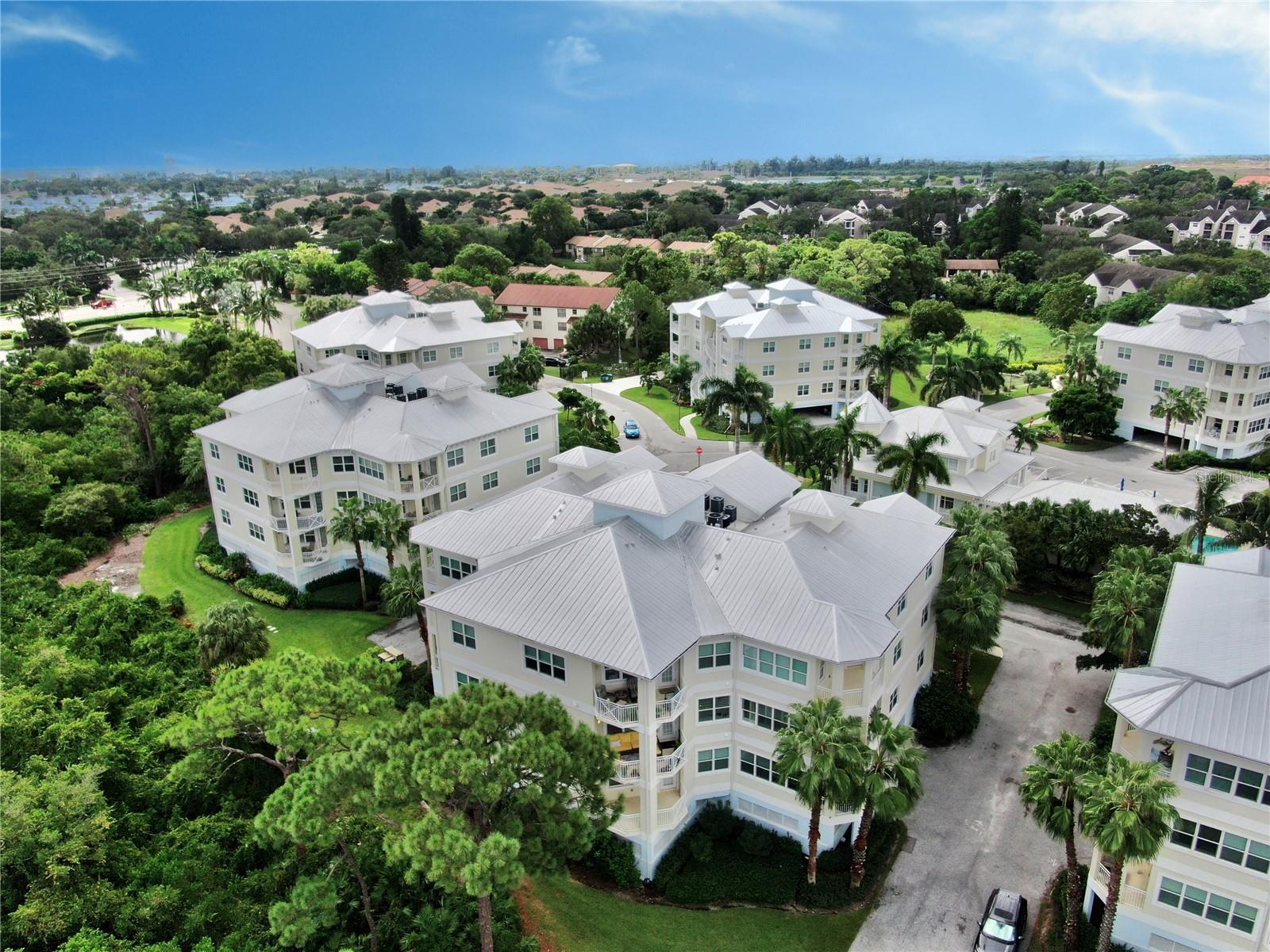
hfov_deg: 71.6
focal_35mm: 24
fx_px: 881
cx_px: 635
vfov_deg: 56.8
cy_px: 476
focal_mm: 4.39
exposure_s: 1/1600
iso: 100
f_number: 2.8
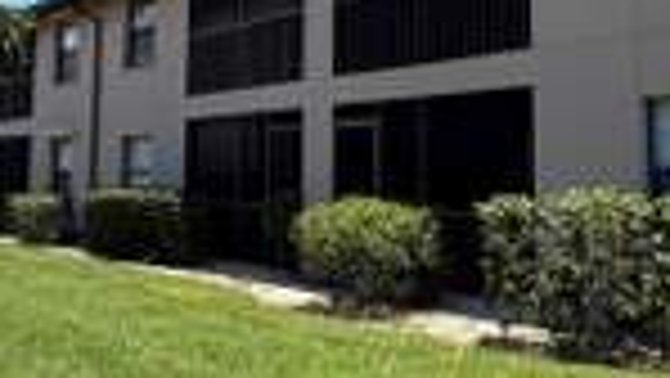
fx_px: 871
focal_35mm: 49
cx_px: 396
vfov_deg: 24.1
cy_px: 76
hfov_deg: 41.9
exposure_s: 1/770
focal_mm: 2.22
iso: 32
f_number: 2.2
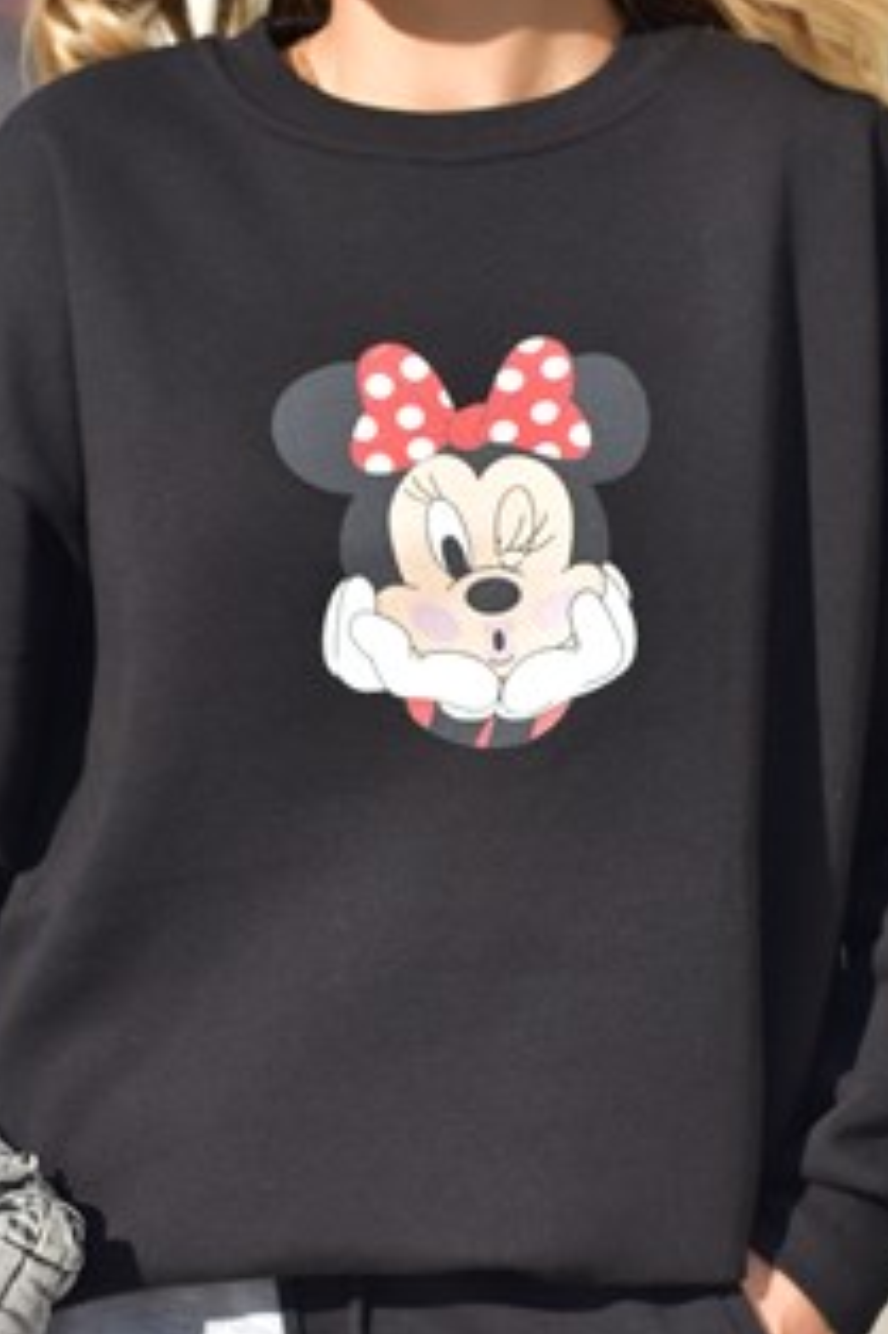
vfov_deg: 27.2
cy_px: 867
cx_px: 489
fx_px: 2741
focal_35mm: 74
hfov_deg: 18.4
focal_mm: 50
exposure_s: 1/8000
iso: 500
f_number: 3.2
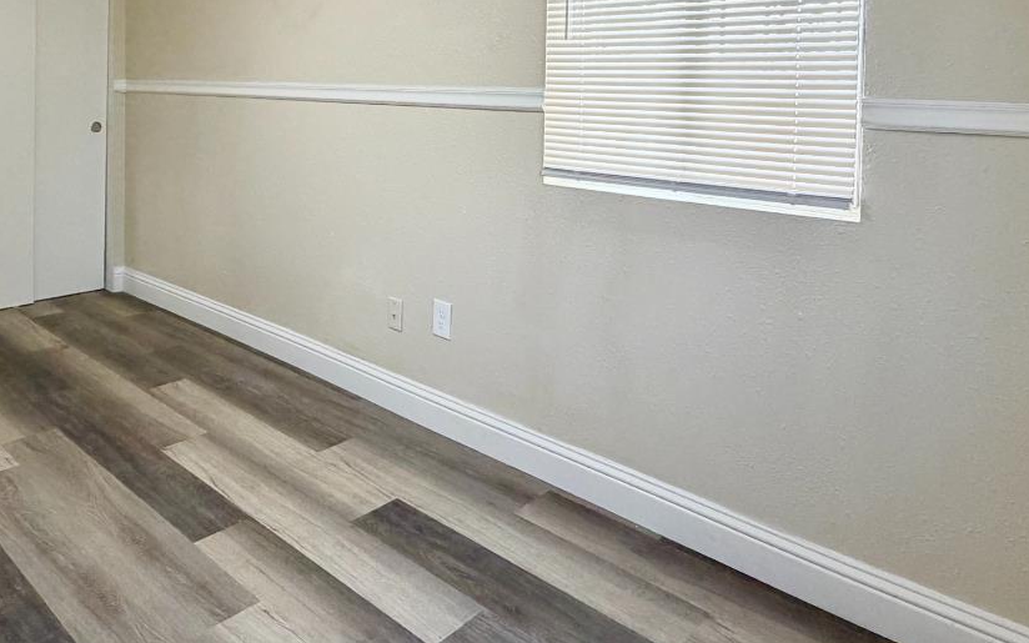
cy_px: 97
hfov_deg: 67.7
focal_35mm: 27
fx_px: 757
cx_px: 413
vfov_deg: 43.1
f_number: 2.2
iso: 250
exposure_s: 1/121
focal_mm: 2.22
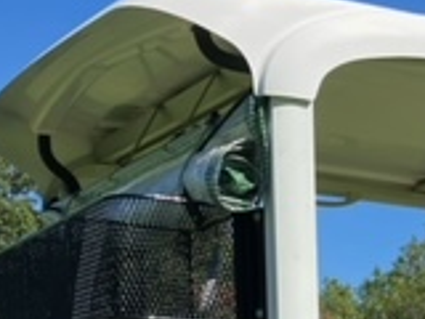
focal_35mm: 112
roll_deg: -0.9
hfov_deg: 17.1
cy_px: 532
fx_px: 1375
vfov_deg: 12.3
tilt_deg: -3.3
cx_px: 454
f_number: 1.8
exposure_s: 1/1156
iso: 32
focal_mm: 3.99
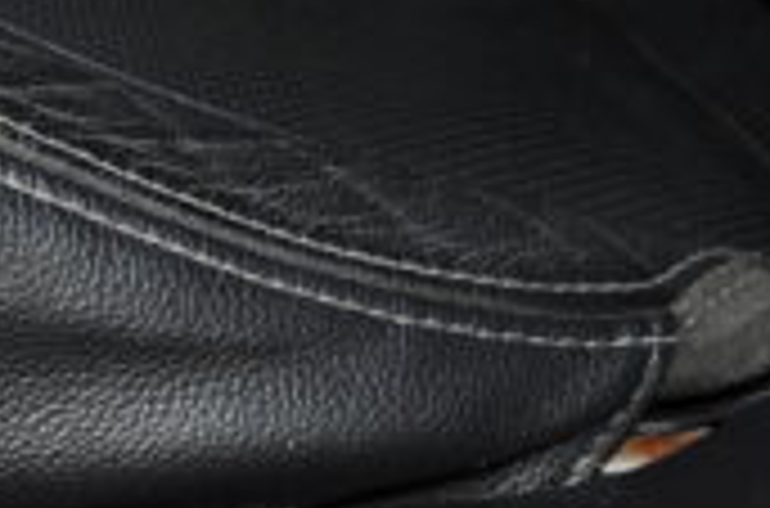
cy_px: 357
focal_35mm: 111
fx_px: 2362
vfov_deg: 12.3
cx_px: -329
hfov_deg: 17.0
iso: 200
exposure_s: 1/200
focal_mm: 21
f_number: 8
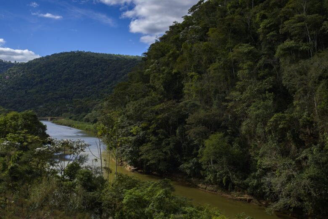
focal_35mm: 35
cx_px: 164
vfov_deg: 37.9
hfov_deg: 54.4
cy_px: 110
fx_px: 319
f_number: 9
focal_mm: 35
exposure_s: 1/250
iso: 100
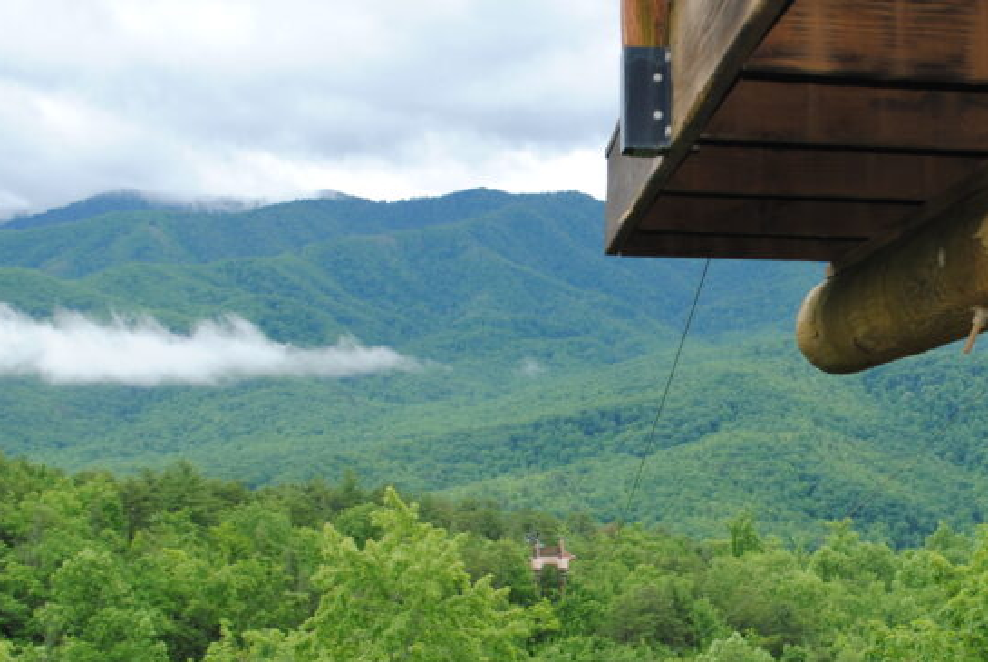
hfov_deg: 31.4
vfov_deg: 22.0
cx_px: 801
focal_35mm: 62
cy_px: 375
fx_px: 1704
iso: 100
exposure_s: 1/200
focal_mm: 22
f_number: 5
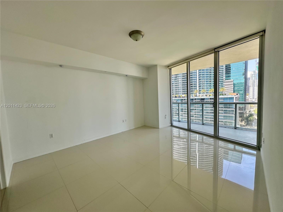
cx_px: 142
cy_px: 106
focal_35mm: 14
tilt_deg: -2.8
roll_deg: +1.8
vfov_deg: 85.7
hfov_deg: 102.1
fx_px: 114
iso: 40
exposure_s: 1/178
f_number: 2.2
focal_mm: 2.22
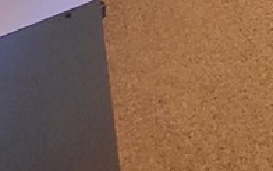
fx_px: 752
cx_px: 407
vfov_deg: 8.4
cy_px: -474
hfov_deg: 18.3
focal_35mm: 101
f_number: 2.2
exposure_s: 1/30
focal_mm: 1.74
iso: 400
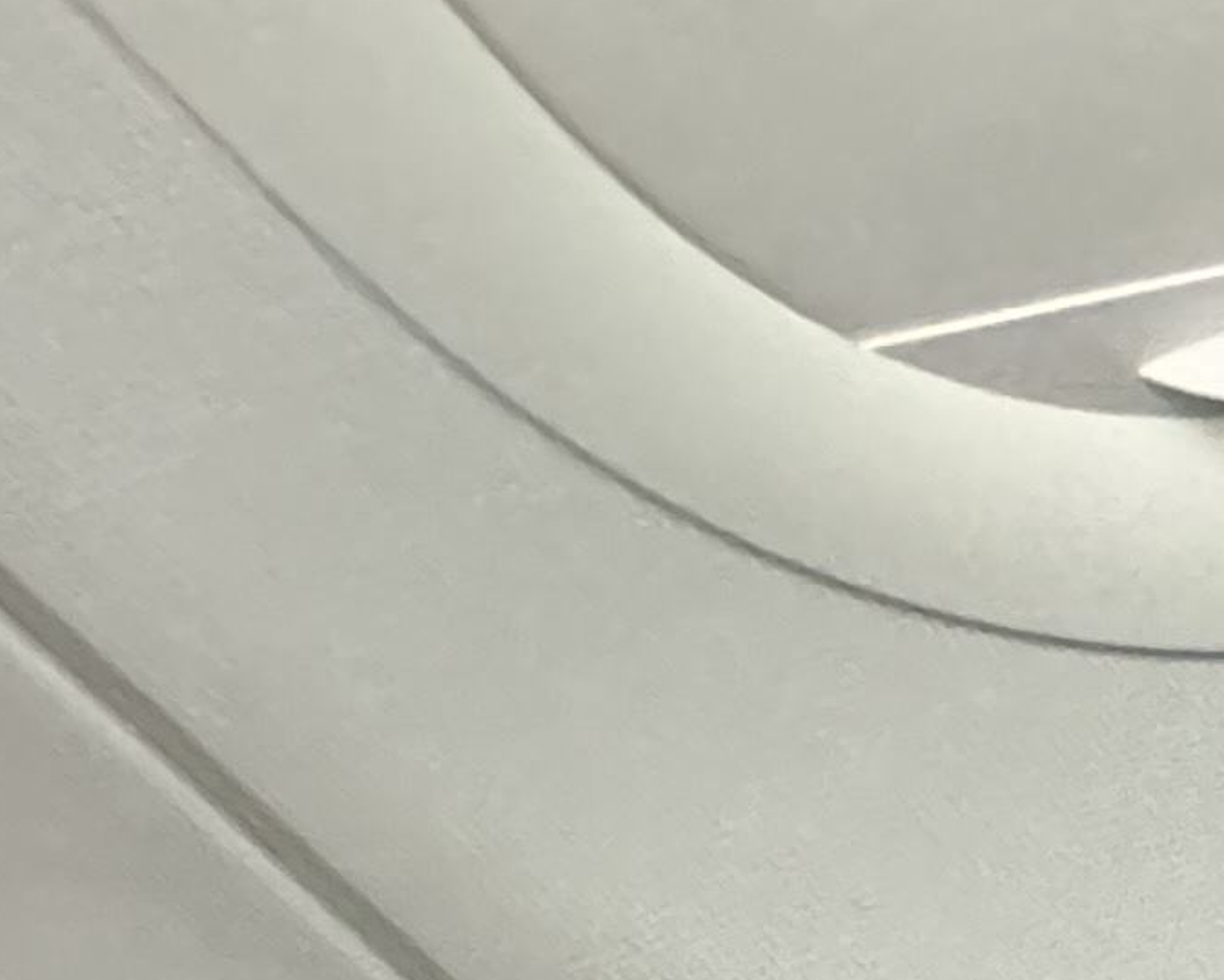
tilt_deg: -57.4
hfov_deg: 11.6
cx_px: 3663
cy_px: 2319
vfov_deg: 13.7
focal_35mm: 82
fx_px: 2971
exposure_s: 1/57
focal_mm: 2.22
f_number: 2.2
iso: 1000
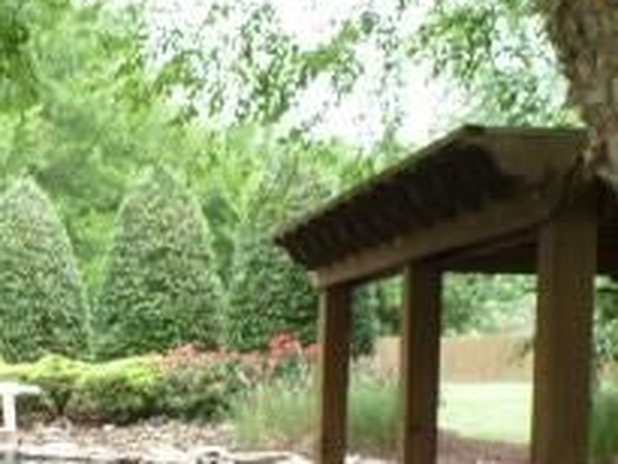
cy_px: 488
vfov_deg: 19.0
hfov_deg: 24.5
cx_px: -30
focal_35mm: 75
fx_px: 1340
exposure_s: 1/100
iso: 100
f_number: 3.3
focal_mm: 4.3
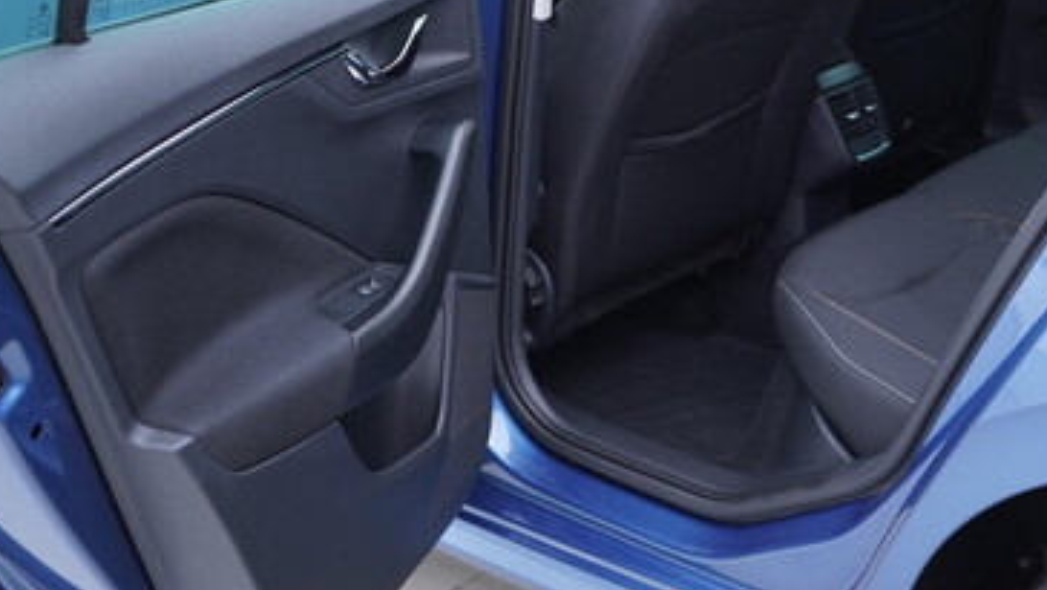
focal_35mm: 57
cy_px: 128
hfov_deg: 36.0
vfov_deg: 20.9
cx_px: 748
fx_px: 1583
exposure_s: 1/40
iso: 250
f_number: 2.8
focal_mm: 24
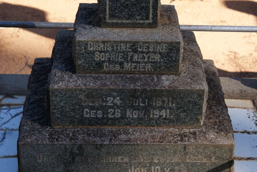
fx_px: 643
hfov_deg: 22.6
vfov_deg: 15.2
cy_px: 86
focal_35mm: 90
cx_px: 128
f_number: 5.6
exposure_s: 1/125
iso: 100
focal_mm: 60
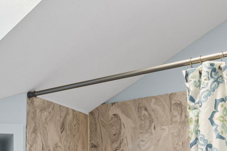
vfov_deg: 21.7
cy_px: 194
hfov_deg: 33.3
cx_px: 21
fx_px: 358
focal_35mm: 57
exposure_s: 1/2
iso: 250
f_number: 9
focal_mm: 11
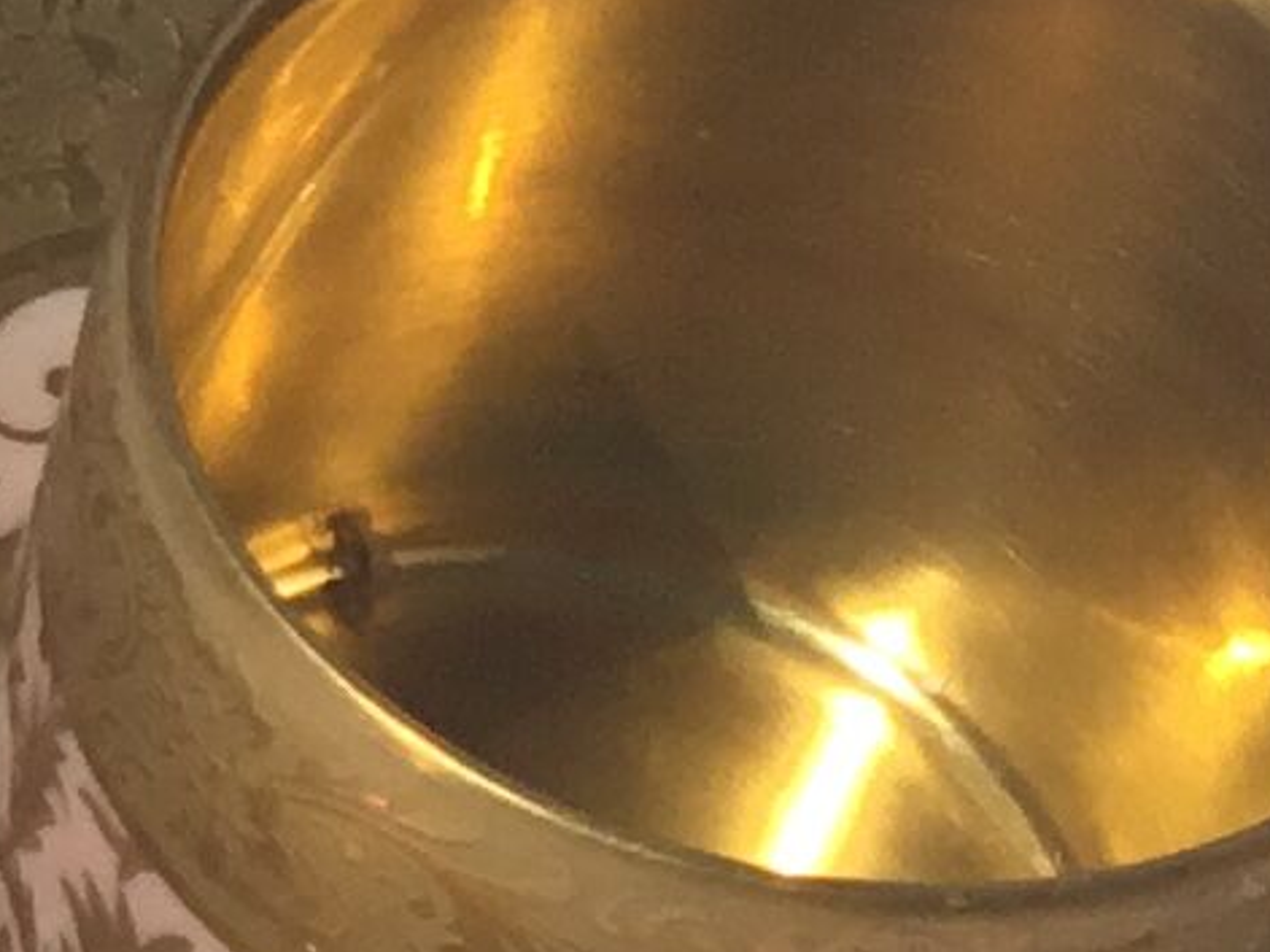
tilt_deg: -57.6
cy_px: 787
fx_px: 7886
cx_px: -1583
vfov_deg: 6.9
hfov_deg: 8.5
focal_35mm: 215
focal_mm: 3.3
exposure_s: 1/5102
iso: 25
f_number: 2.4
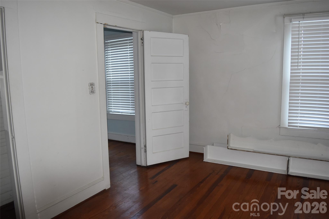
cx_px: 164
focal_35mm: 27
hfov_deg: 67.4
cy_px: 110
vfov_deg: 48.0
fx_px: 247
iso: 800
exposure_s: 1/60
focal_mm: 18
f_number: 4
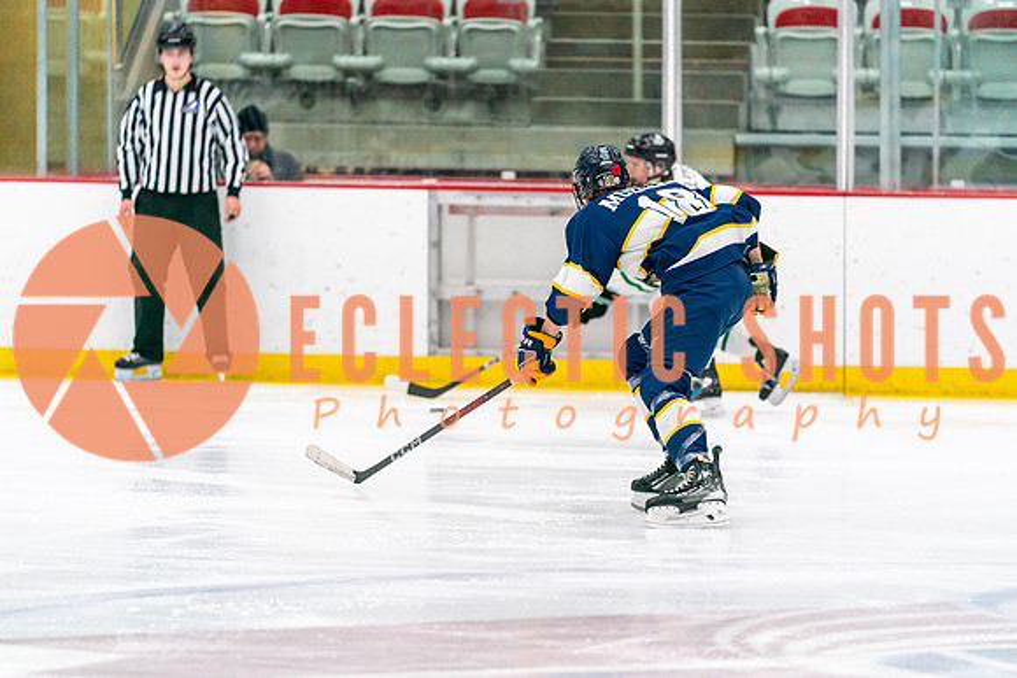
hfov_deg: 10.1
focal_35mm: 203
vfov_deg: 6.8
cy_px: 339
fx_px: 5731
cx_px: 508
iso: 3200
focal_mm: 200
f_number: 2.8
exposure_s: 1/1250
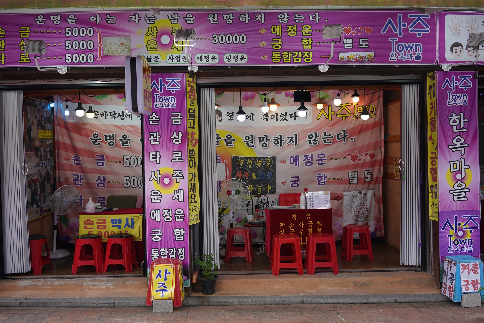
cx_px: 242
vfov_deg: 37.9
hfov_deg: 54.4
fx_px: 471
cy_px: 162
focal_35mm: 35
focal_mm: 35
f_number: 6.3
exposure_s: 1/100
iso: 125
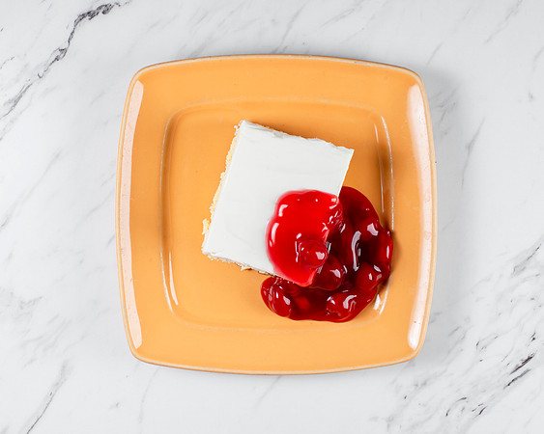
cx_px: 276
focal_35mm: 59
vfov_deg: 25.8
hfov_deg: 31.9
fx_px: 950
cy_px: 212
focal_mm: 50
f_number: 9
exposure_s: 1/200
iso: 200
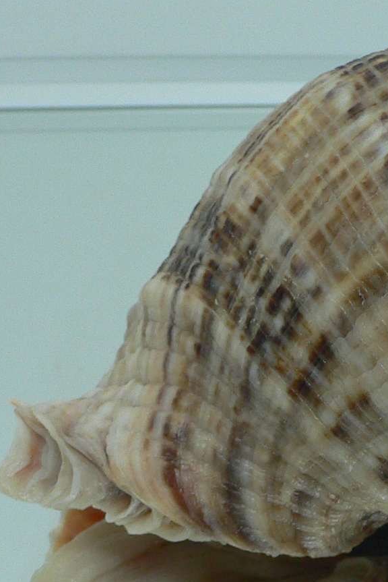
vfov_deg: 23.8
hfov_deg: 15.6
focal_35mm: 85
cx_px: 448
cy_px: 398
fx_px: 1373
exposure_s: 1/60
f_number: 2.8
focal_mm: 4.6
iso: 100
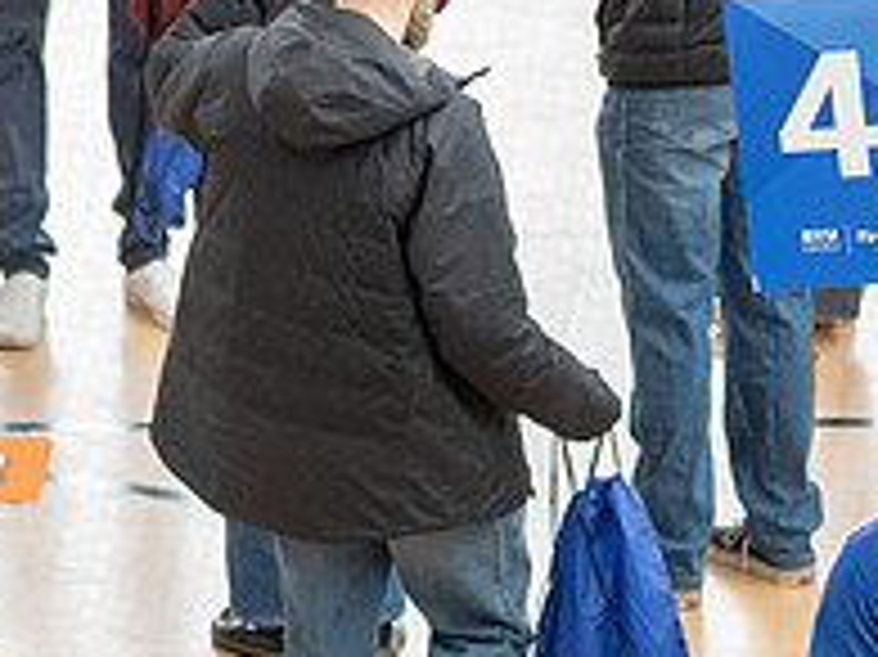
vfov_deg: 3.1
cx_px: 979
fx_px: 12243
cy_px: 689
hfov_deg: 4.1
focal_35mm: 483
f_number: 4
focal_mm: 120
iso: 1250
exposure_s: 1/320
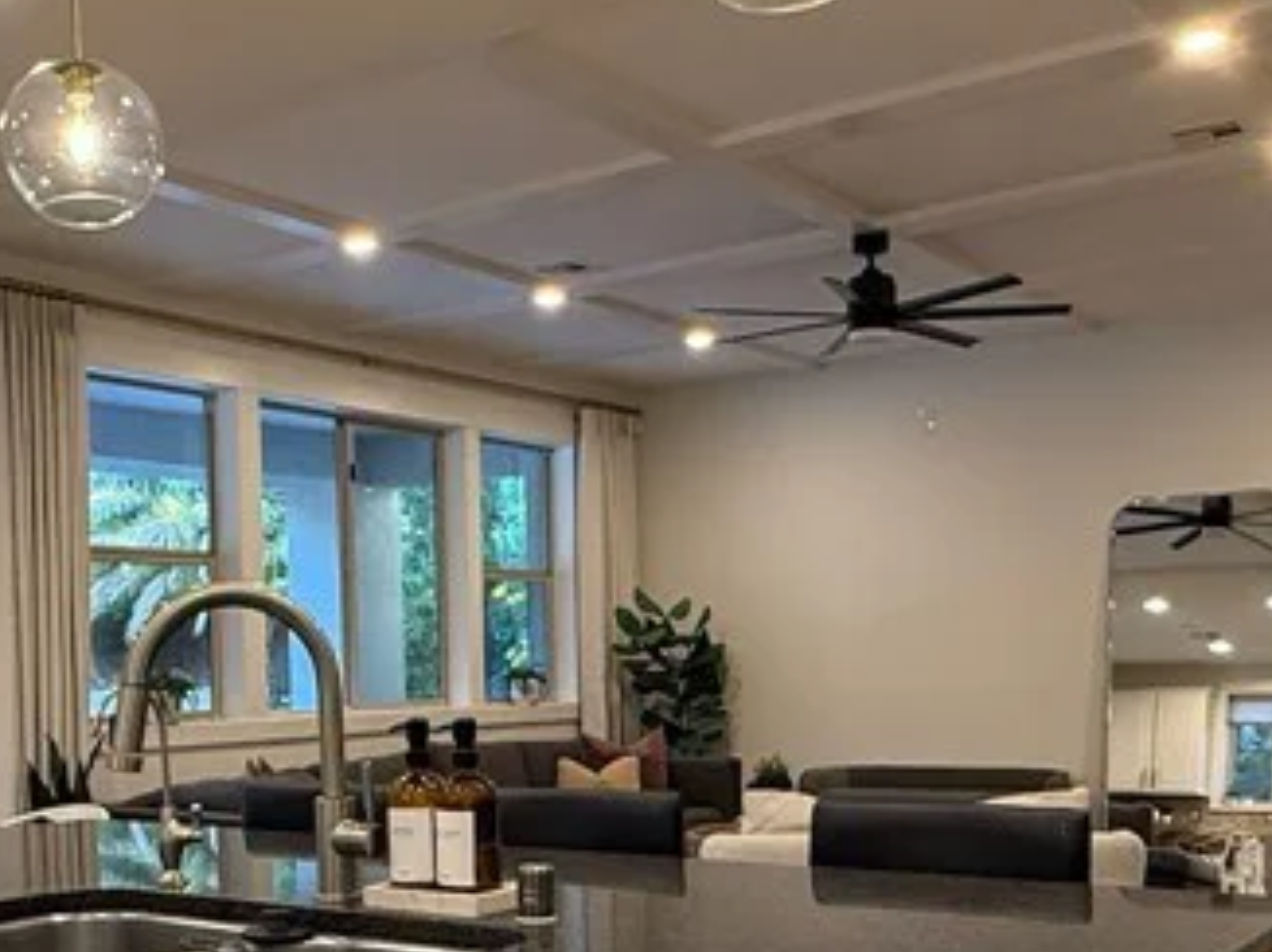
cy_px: 741
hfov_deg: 42.7
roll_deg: +0.5
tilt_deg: -3.1
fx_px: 1616
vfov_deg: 32.1
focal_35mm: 44
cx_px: 492
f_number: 2.2
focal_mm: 2.22
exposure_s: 1/60
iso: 250
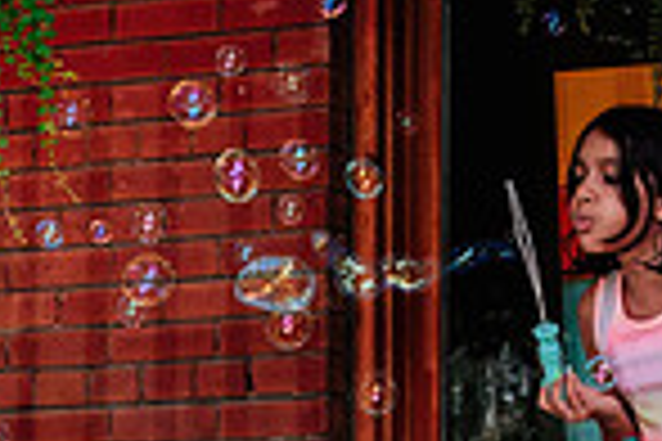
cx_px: -131
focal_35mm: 332
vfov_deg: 4.1
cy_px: 749
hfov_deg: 6.2
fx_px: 6105
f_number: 2.8
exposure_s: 1/250
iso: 1600
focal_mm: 56.3
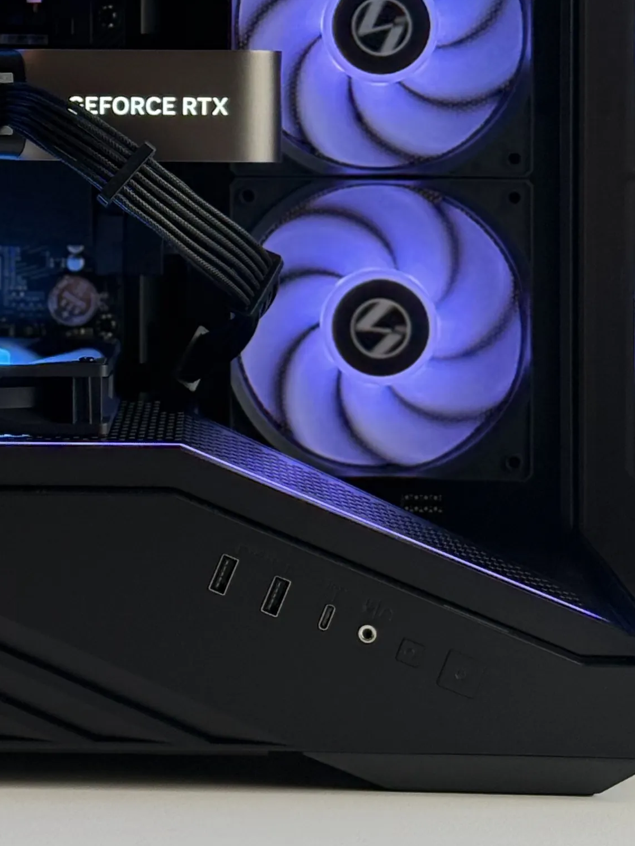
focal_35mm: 128
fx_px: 3131
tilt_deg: +0.7
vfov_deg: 15.2
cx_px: 39
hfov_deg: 11.5
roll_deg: -1.7
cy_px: 85
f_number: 1.78
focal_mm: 6.76
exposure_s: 1/120
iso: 160
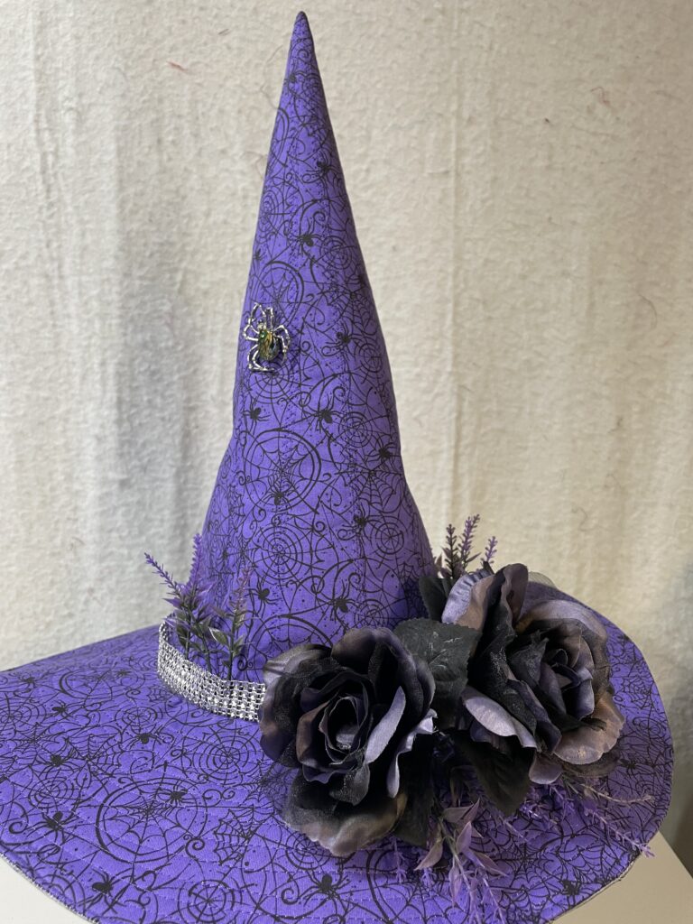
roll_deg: +1.4
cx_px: 346
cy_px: 462
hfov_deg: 53.1
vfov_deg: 67.3
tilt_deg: -11.4
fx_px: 694
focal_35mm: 26
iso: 100
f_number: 1.6
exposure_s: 1/60
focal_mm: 4.2
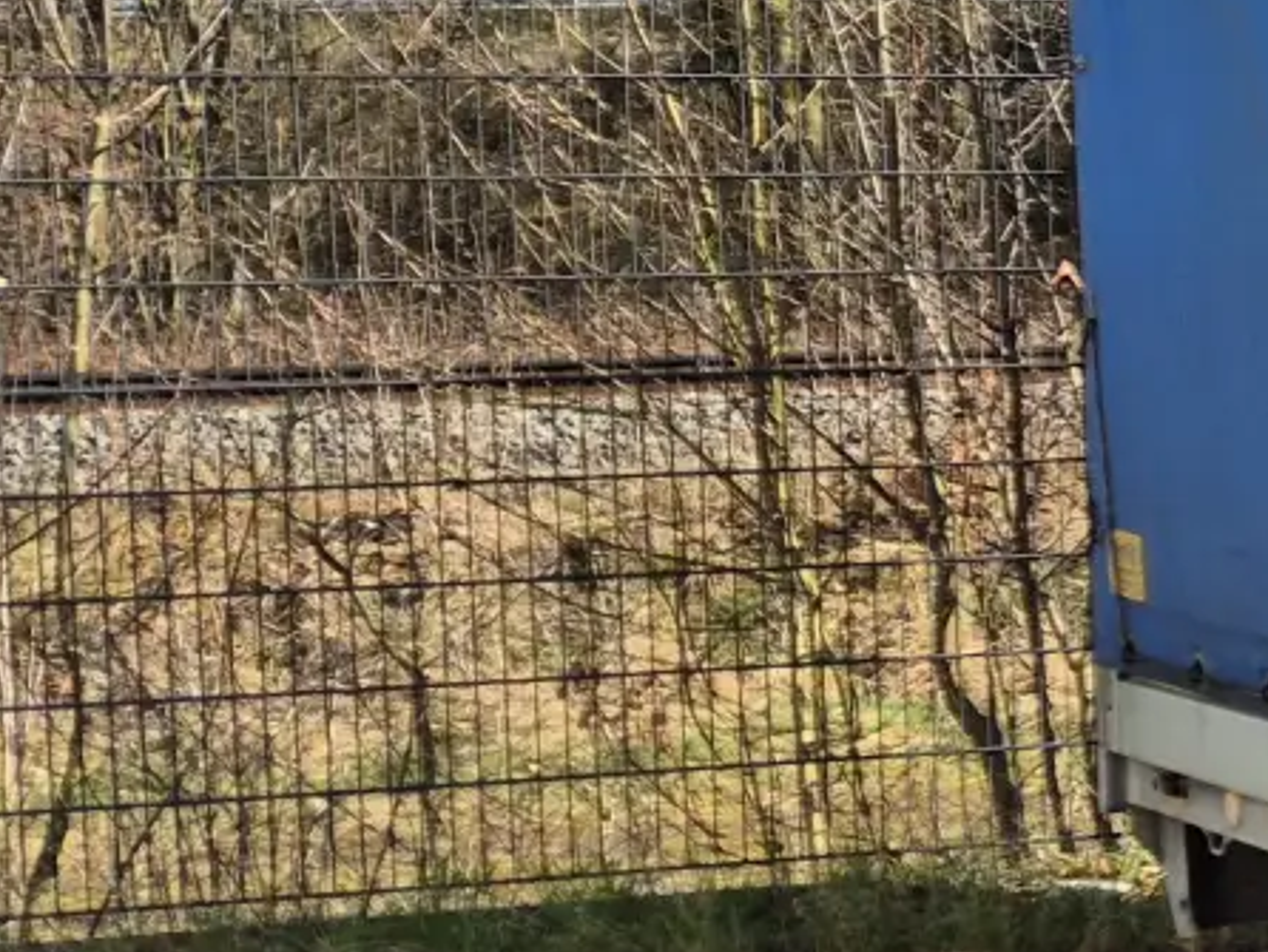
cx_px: 2690
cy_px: 347
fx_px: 3628
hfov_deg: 15.2
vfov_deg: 14.9
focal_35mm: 99
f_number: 1.8
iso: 25
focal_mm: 5.4
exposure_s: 1/1256
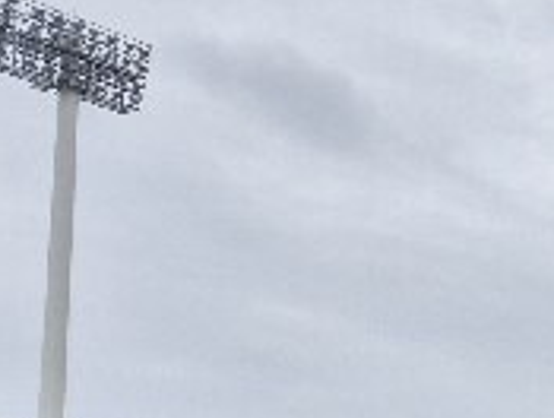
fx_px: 1892
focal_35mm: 118
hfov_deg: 13.2
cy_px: 600
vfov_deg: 12.1
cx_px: 1257
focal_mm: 5.4
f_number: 1.8
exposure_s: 1/503
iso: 25
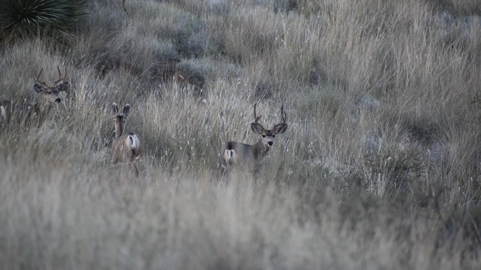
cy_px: 132
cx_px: 240
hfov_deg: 4.6
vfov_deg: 2.6
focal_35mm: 472
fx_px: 6020
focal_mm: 300
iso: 1000
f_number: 6.3
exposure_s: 1/500
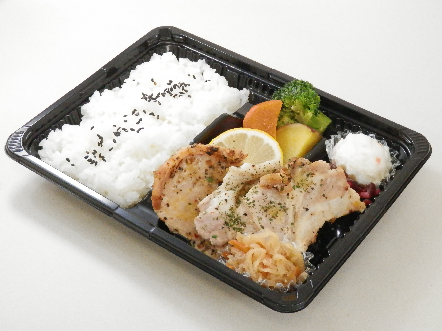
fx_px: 843
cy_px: 166
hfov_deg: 29.4
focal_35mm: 66
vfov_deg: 22.3
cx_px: 221
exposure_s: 1/125
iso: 800
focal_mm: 11.9
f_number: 4.4
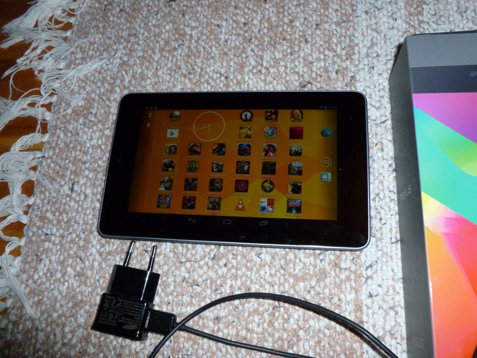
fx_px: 386
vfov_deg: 49.7
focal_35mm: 28
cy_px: 179
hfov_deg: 63.4
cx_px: 238
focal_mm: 5
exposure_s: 1/60
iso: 400
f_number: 3.3
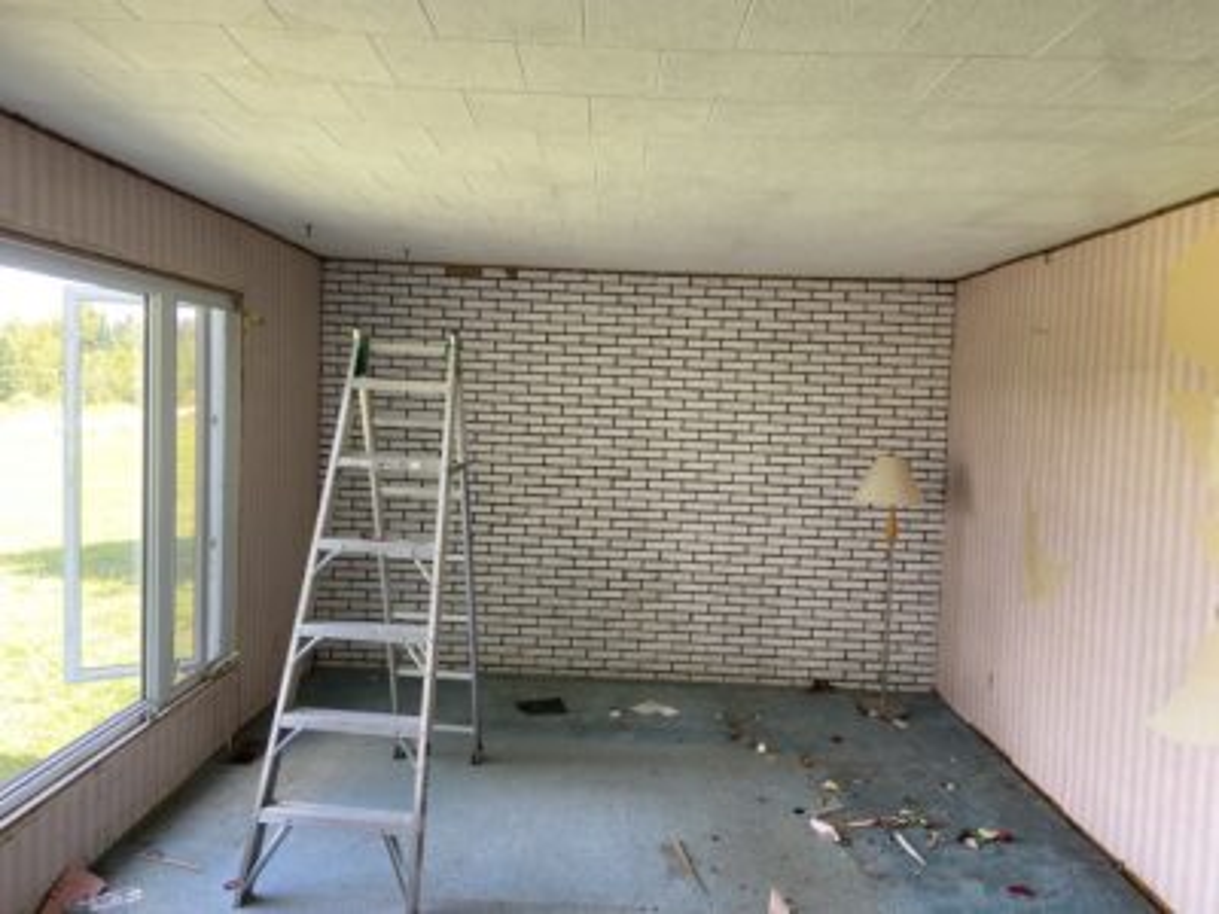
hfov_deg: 67.3
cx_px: 610
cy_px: 457
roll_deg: -2.6
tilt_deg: -5.6
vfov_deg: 53.1
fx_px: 916
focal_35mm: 26
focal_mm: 4.25
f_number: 1.8
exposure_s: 1/122
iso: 80
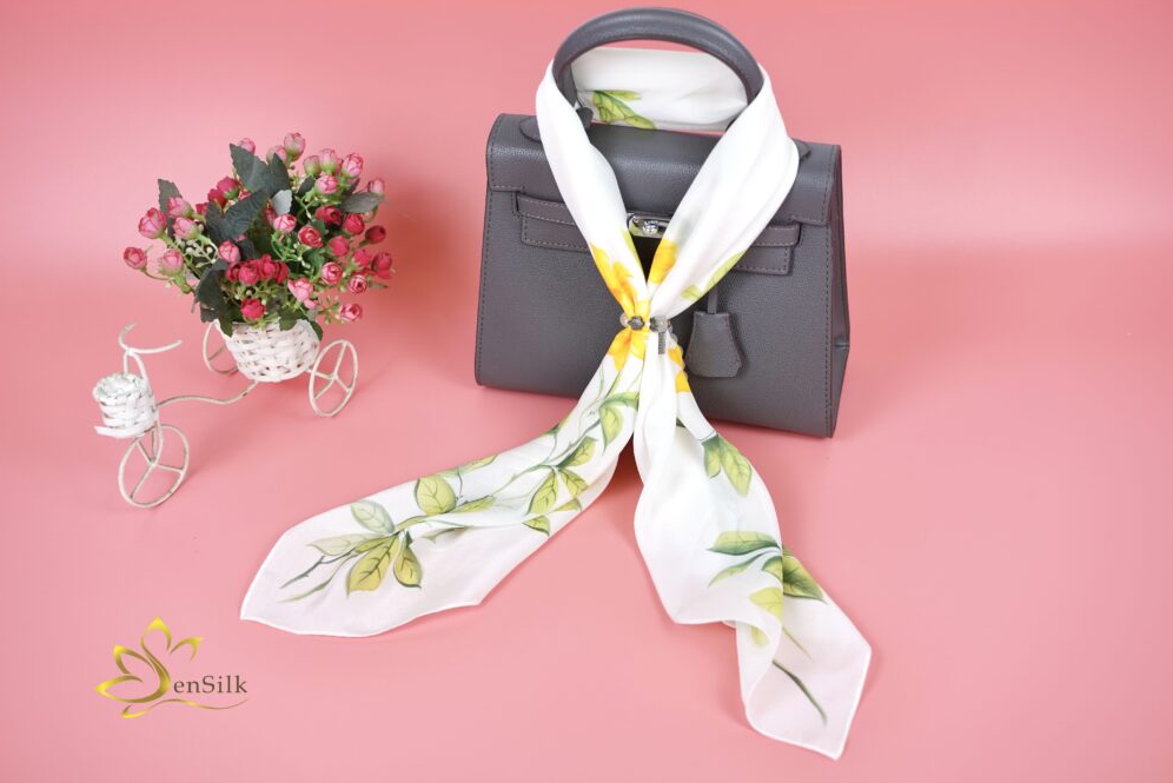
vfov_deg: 36.0
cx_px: 596
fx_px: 1206
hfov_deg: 51.9
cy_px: 396
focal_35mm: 37
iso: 400
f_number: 3.5
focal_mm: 36
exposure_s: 1/400
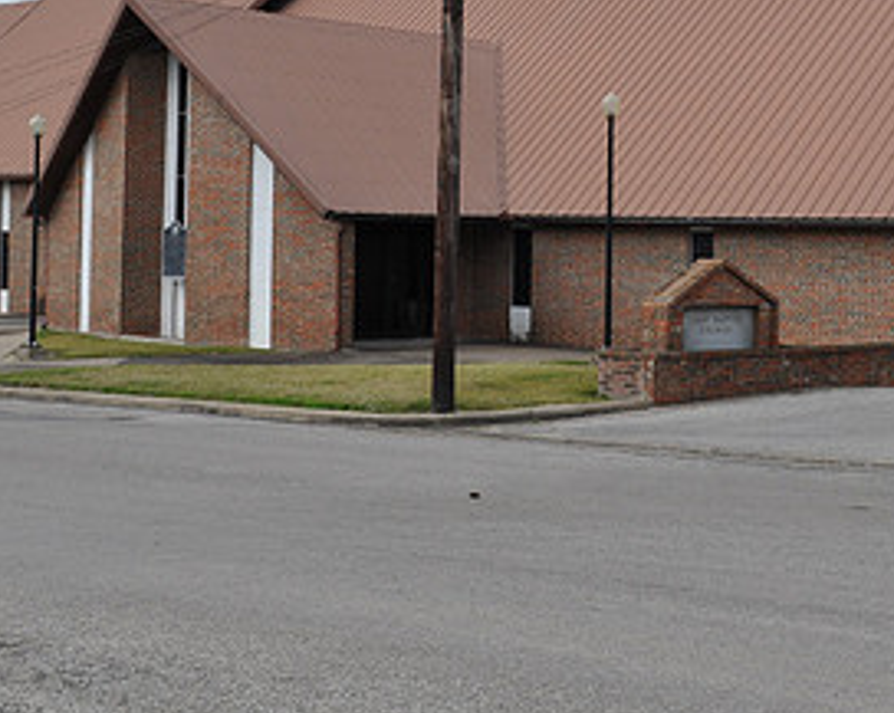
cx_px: 582
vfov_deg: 20.9
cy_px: 130
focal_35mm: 72
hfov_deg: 26.3
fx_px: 1903
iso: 200
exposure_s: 1/125
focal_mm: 24
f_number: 11
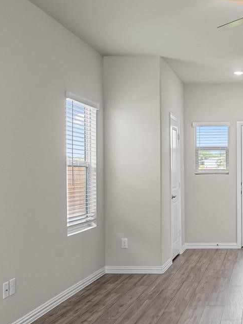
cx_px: 253
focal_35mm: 49
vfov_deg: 38.9
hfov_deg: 27.6
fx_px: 459
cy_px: 170
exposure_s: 1/15
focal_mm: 16
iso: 800
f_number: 8
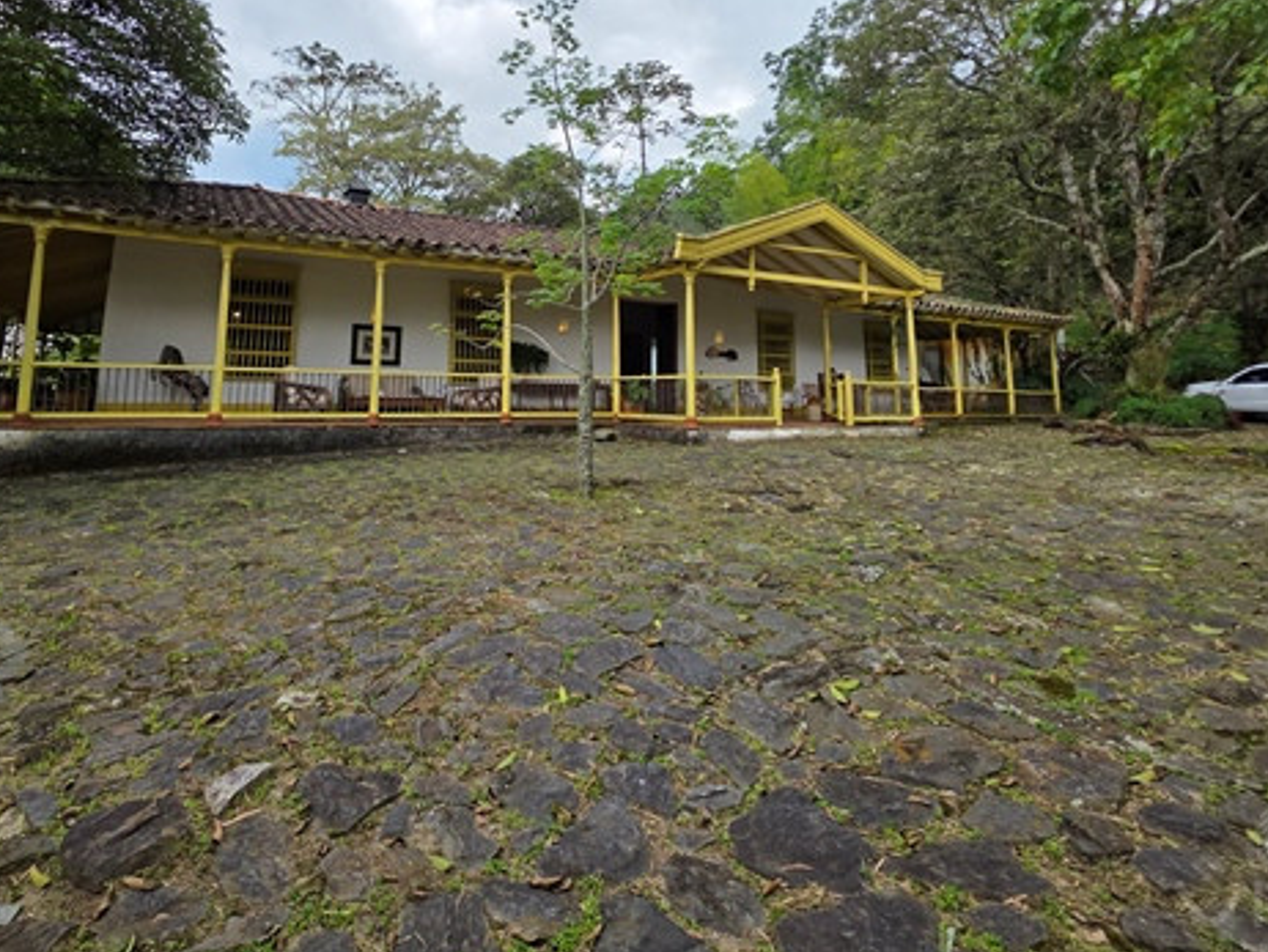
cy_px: 324
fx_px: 660
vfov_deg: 69.8
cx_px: 552
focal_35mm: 18
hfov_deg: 87.3
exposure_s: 1/1047
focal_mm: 2.2
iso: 40
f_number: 1.9
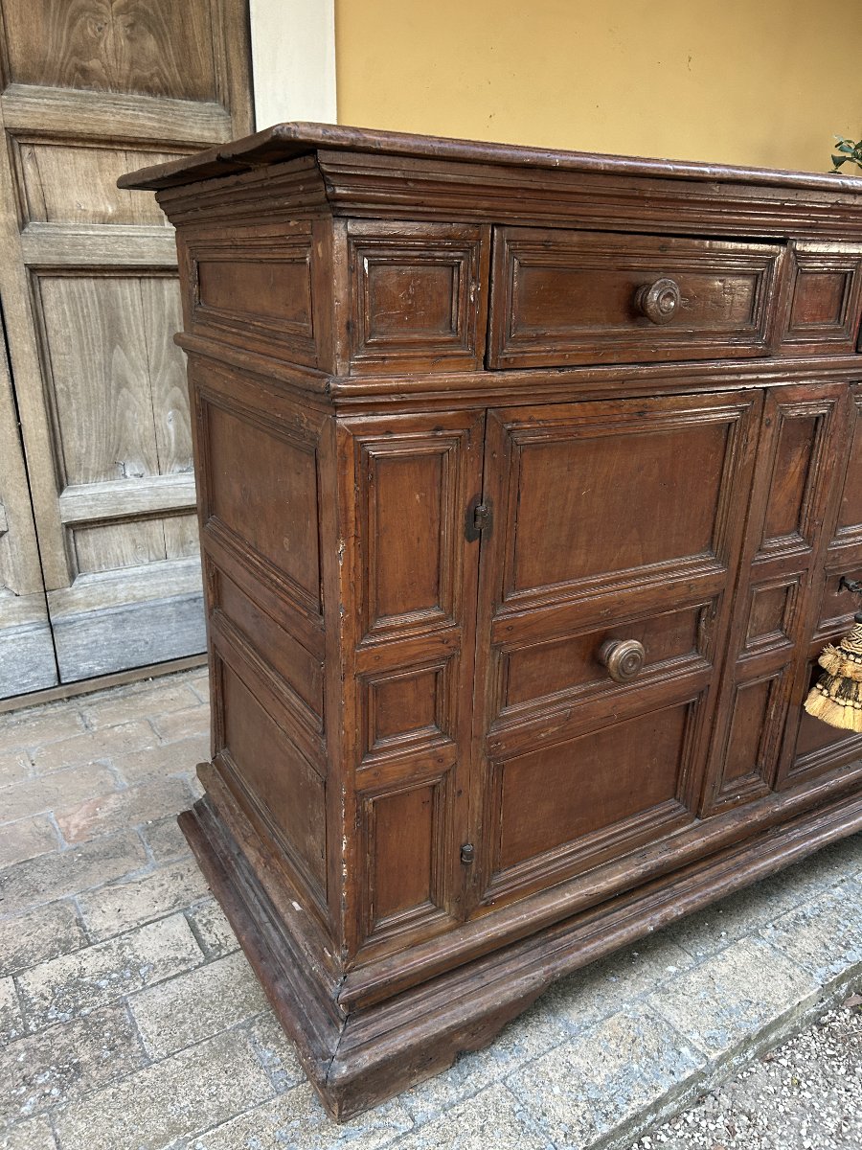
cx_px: 431
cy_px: 575
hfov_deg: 53.1
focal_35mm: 26
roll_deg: +1.5
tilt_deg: -19.4
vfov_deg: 67.3
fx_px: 863
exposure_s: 1/60
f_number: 1.5
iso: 200
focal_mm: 5.7
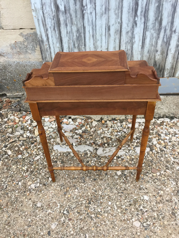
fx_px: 200
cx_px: 90
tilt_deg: -38.0
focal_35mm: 29
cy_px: 119
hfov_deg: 48.2
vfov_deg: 61.7
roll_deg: +3.1
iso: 32
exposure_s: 1/33
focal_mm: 4.15
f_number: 2.2
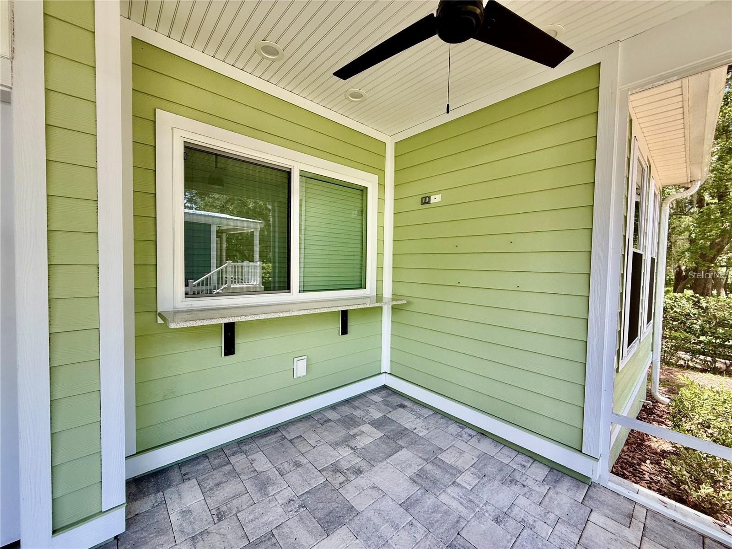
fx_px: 296
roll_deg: -2.3
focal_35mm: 14
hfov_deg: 102.1
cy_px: 274
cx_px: 366
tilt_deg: -1.5
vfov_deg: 85.7
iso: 50
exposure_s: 1/99
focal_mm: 2.22
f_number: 2.2
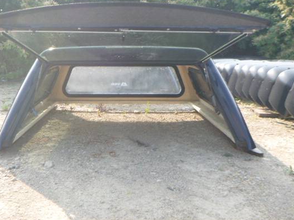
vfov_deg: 32.8
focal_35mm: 44
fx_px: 374
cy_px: 91
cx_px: 116
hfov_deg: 42.7
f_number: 4.4
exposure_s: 1/80
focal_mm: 6.4
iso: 100
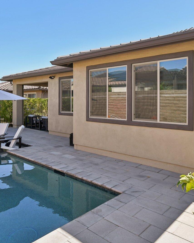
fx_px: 194
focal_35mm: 27
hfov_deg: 52.5
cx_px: 124
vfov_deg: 63.7
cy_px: 101
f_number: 8
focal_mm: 10
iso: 100
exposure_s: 1/200
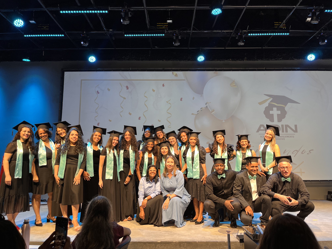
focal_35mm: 26
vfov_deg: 53.1
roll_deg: +1.1
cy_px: 124
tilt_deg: +8.7
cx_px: 166
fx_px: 249
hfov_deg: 67.3
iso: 125
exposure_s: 1/120
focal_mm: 5.1
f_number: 1.6
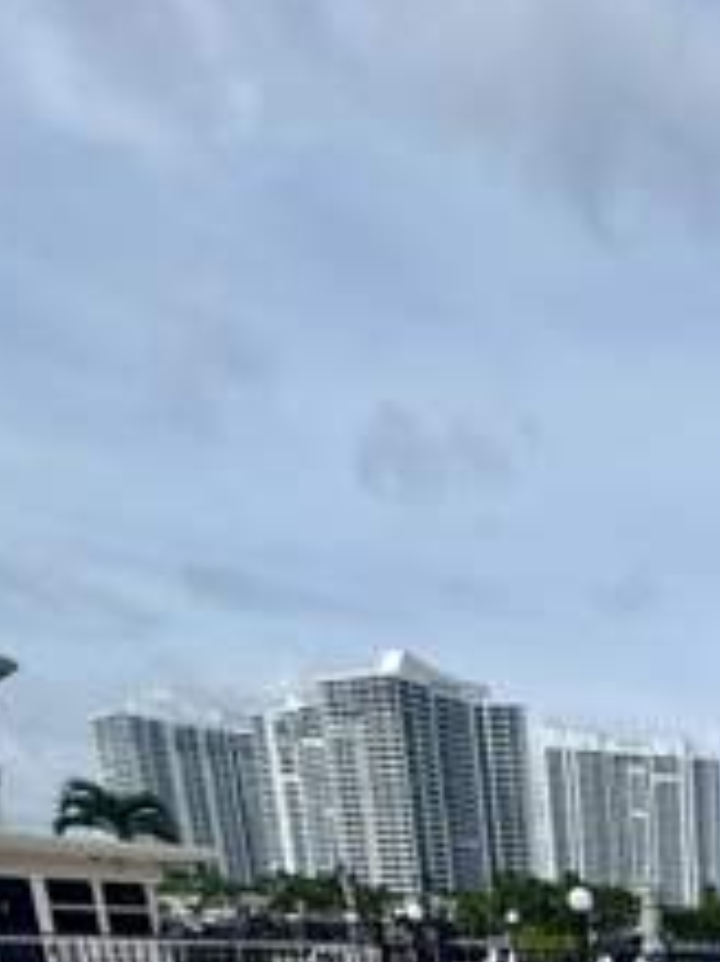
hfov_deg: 27.5
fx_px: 1138
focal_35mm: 41
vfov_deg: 31.9
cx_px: 1001
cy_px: 1313
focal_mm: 2.22
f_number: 2.2
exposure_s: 1/3106
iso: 50
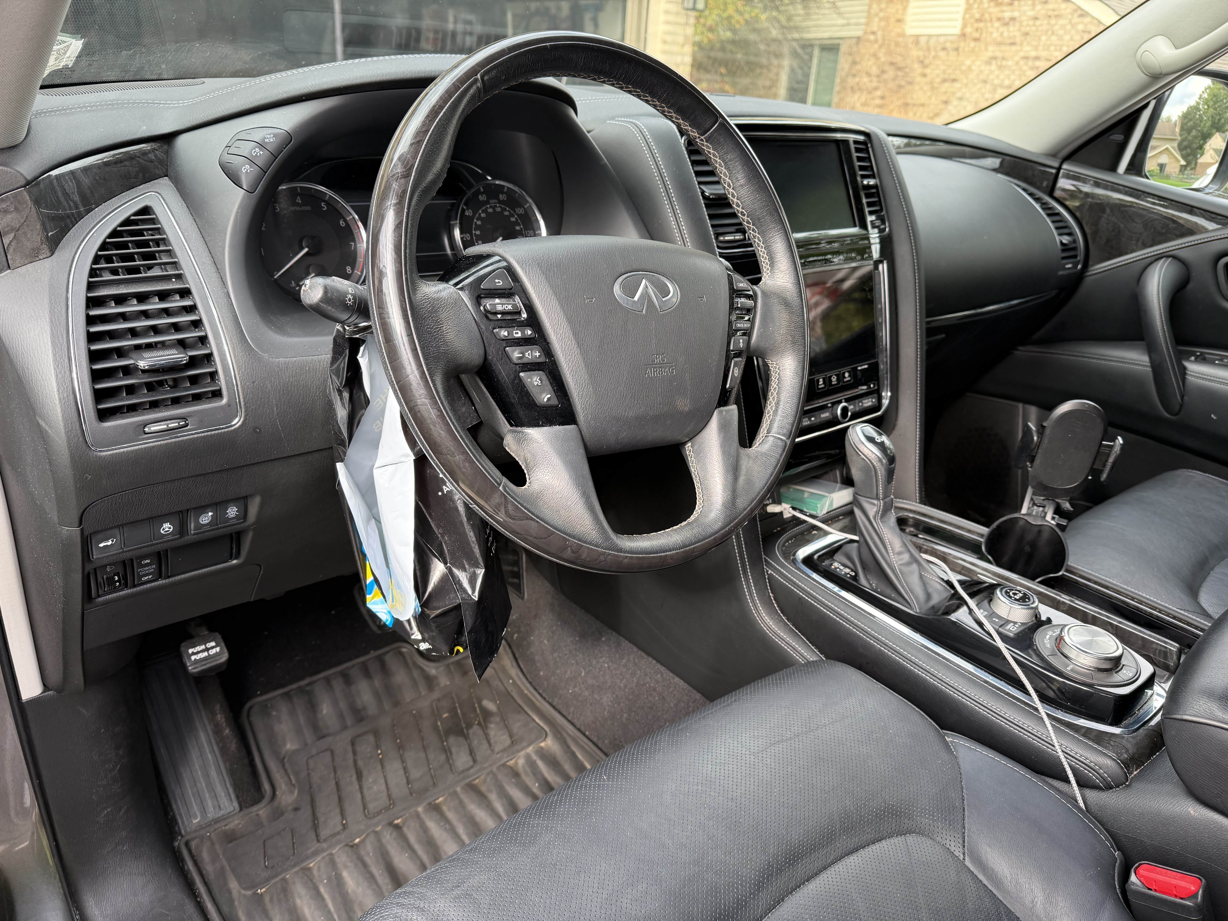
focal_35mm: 24
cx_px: 614
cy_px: 460
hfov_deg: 71.6
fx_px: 851
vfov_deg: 56.8
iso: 125
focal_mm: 6.76
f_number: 1.78
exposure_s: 1/233
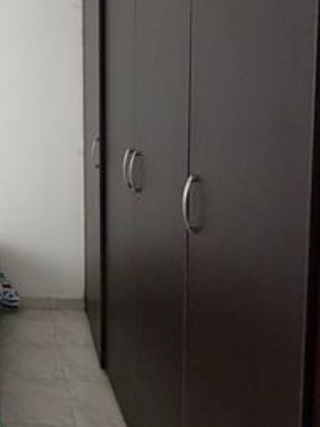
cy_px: 143
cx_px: -56
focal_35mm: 37
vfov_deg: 49.3
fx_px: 456
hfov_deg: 32.5
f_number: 2.2
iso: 250
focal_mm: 2.22
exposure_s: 1/121
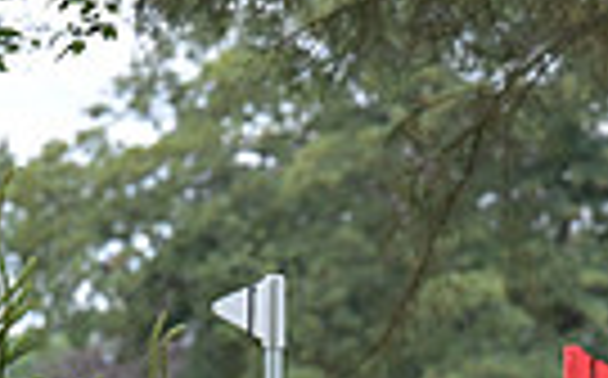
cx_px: 1193
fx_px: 9069
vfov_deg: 2.4
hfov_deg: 3.8
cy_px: 767
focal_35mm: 548
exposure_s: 1/1250
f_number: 5.6
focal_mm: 125
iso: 2500
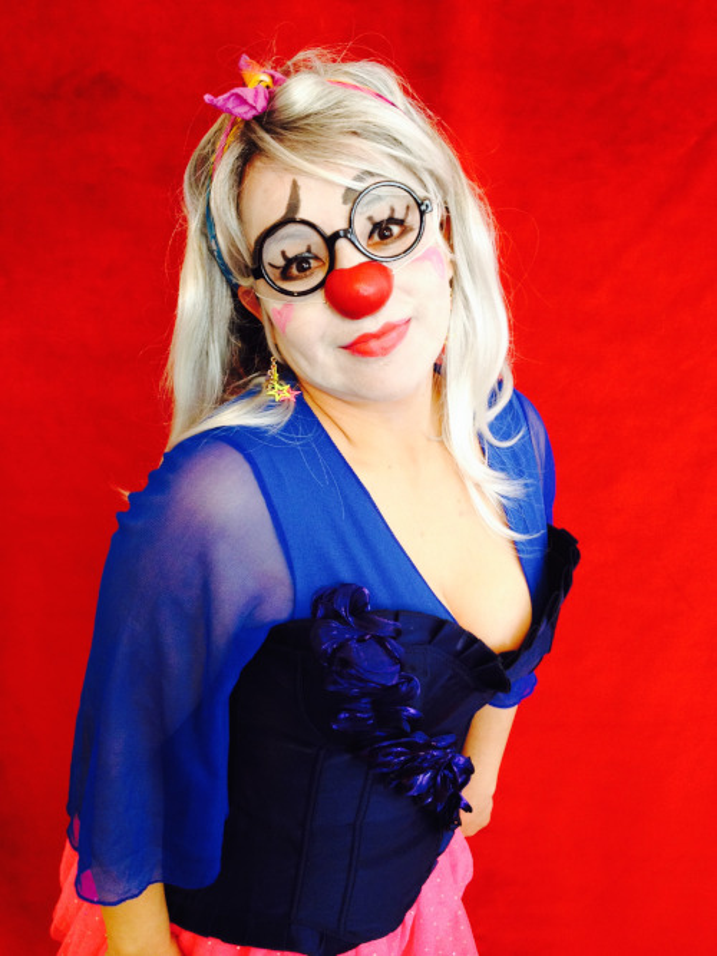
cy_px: 478
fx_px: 967
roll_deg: -2.1
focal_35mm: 35
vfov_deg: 52.6
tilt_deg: -22.4
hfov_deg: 40.7
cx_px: 358
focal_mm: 4.28
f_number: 2.4
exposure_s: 1/20
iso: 125
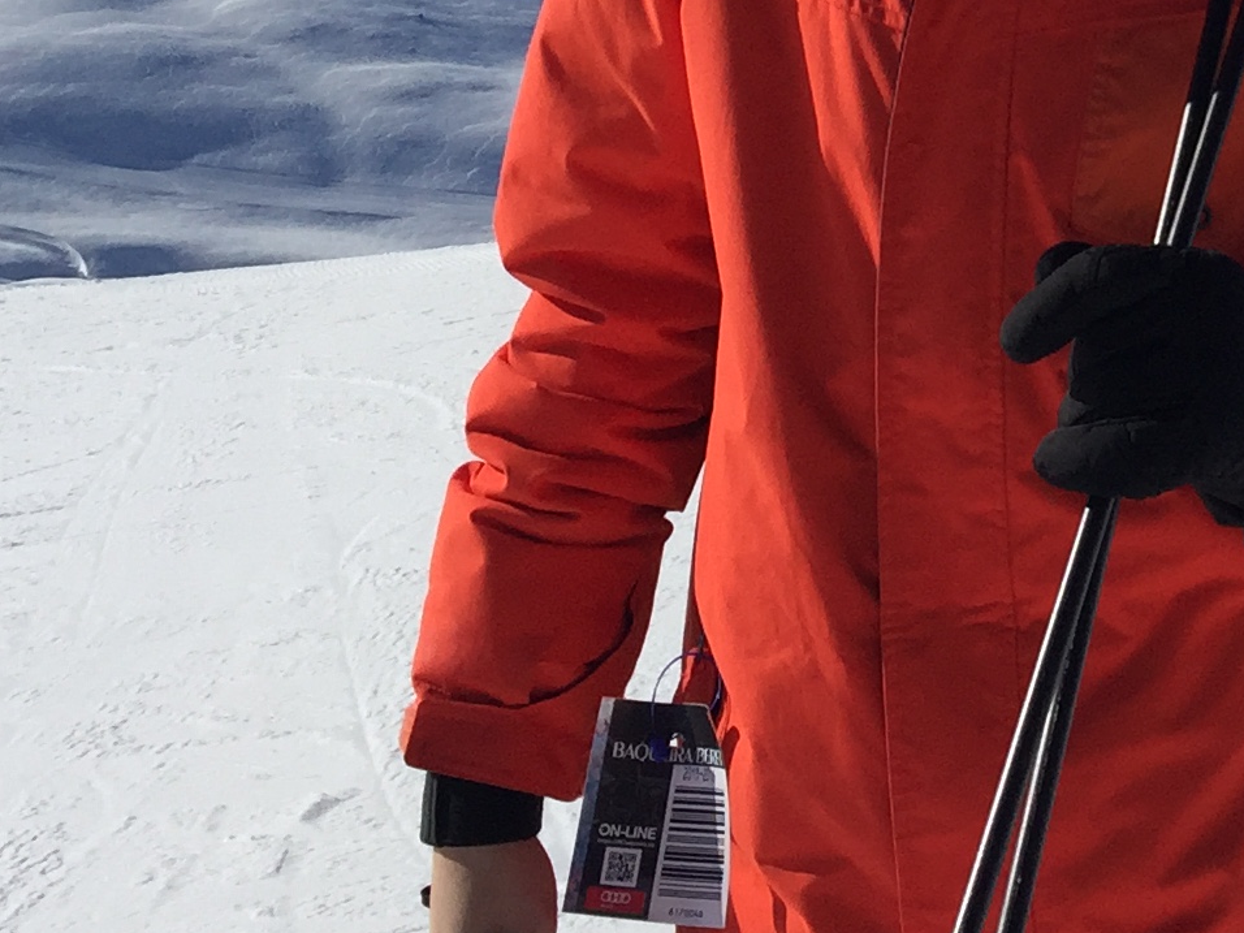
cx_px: 1498
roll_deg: -3.1
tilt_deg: -4.5
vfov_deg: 14.1
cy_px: -427
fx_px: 3558
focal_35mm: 99
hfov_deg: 18.8
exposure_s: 1/5650
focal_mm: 4.15
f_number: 2.2
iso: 32
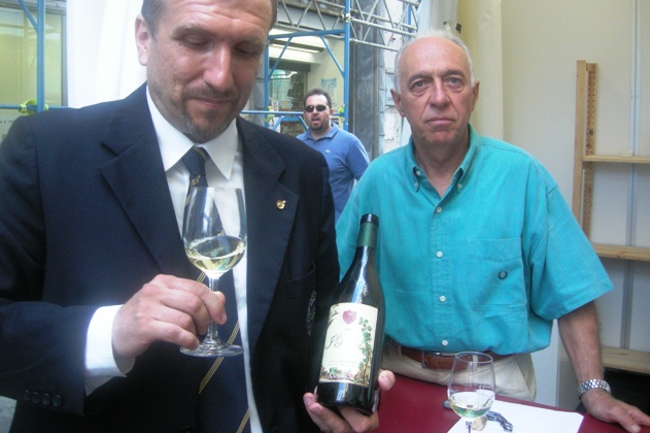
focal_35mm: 38
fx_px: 686
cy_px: 194
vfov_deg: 35.0
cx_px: 324
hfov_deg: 50.7
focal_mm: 7.5
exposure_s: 1/125
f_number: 2.7
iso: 275
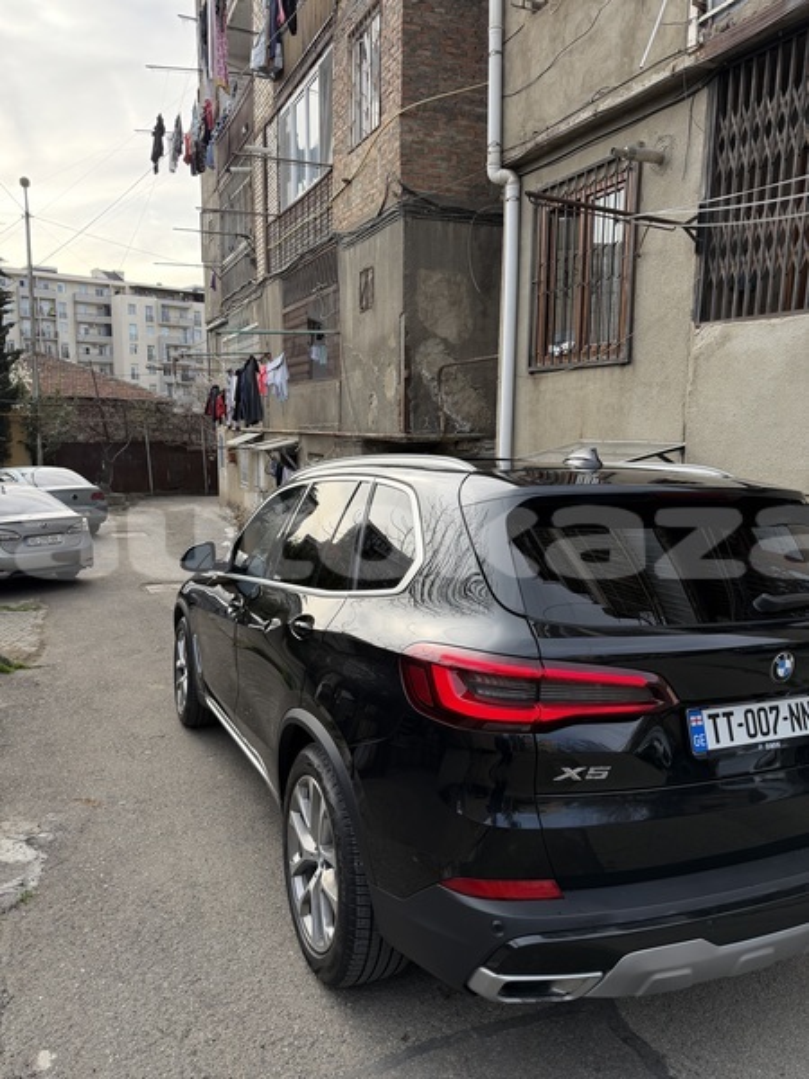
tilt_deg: -8.1
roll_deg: -0.7
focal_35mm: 24
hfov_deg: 56.8
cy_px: 540
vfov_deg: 71.6
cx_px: 404
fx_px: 748
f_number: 1.78
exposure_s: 1/967
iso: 100
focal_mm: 6.76
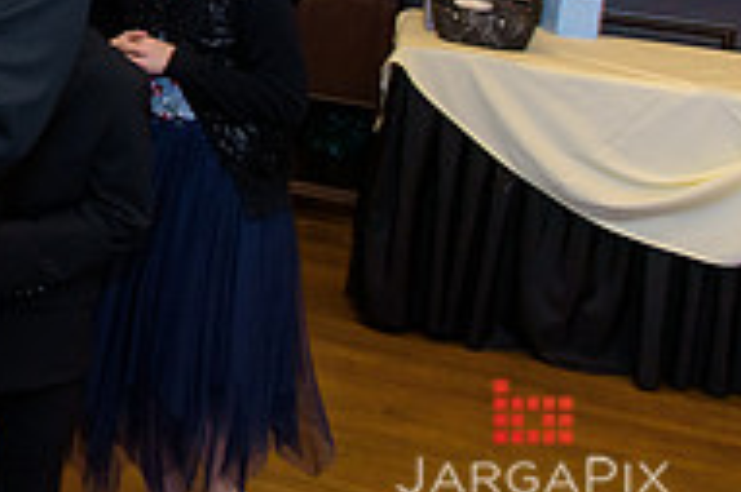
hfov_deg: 21.1
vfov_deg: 15.7
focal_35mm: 82
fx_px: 1686
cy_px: -169
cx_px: -357
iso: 1250
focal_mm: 27
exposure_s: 1/125
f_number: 3.2
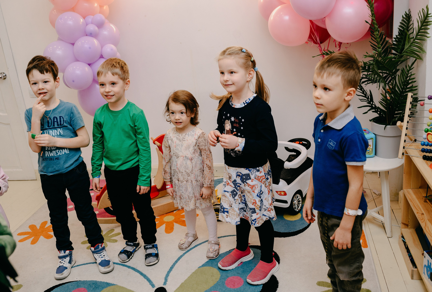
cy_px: 141
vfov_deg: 36.8
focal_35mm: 36
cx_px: 207
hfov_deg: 52.4
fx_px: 439
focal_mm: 35
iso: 400
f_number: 3.5
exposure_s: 1/160
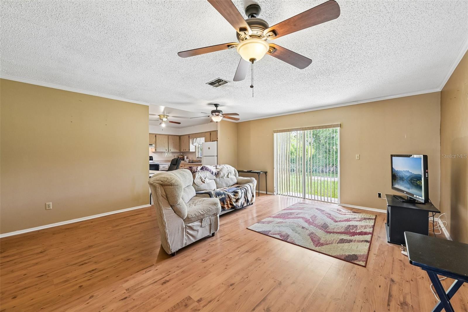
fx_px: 182
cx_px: 234
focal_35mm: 14
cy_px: 156
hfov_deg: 104.3
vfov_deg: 81.2
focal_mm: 14
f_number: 8
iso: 400
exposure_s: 1/40
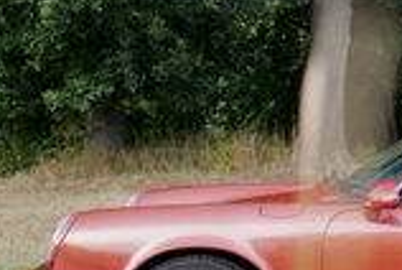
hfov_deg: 14.6
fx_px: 1522
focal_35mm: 136
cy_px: 174
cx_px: 476
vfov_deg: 10.1
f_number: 1.7
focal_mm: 28
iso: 125
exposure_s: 1/50
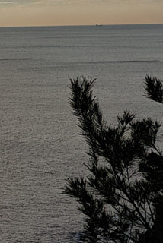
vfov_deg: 15.2
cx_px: 36
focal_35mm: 135
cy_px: 116
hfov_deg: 10.2
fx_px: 915
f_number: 1.7
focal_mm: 4.2
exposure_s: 1/29440
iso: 40
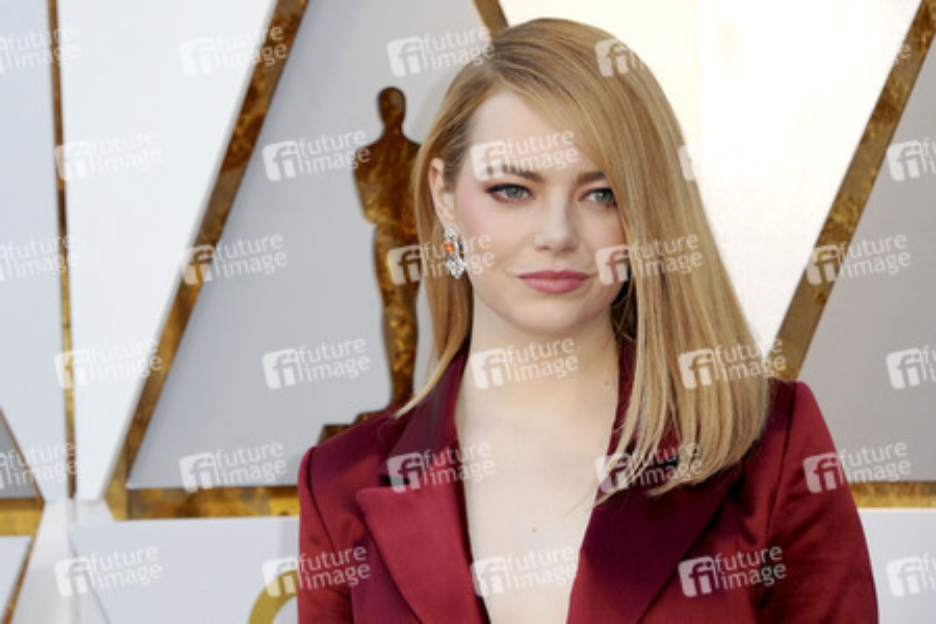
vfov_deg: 8.1
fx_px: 4420
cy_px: 312
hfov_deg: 12.1
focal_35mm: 170
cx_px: 468
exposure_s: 1/250
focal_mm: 170
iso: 1000
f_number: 8
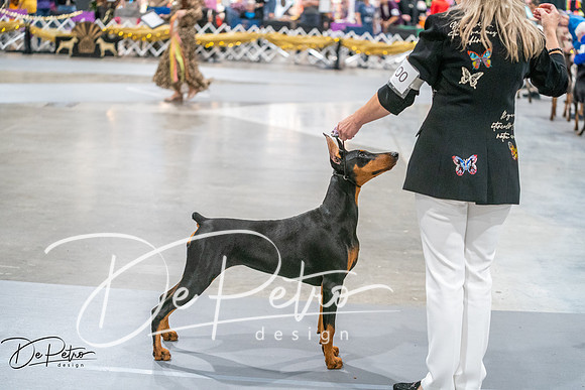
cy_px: 195
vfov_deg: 19.5
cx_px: 292
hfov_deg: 28.8
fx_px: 1138
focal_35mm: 70
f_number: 2.8
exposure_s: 1/250
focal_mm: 70
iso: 6400
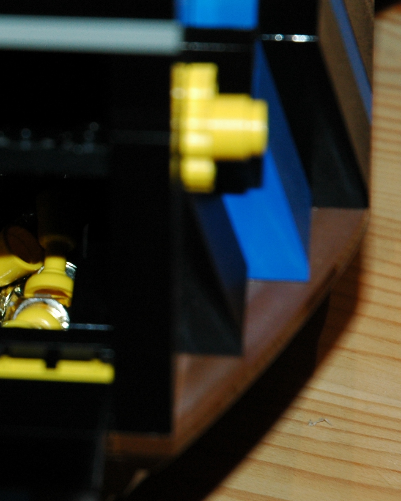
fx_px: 3709
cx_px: -111
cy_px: 210
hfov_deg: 6.1
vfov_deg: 7.7
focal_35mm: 250
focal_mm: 70
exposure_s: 1/125
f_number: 7.1
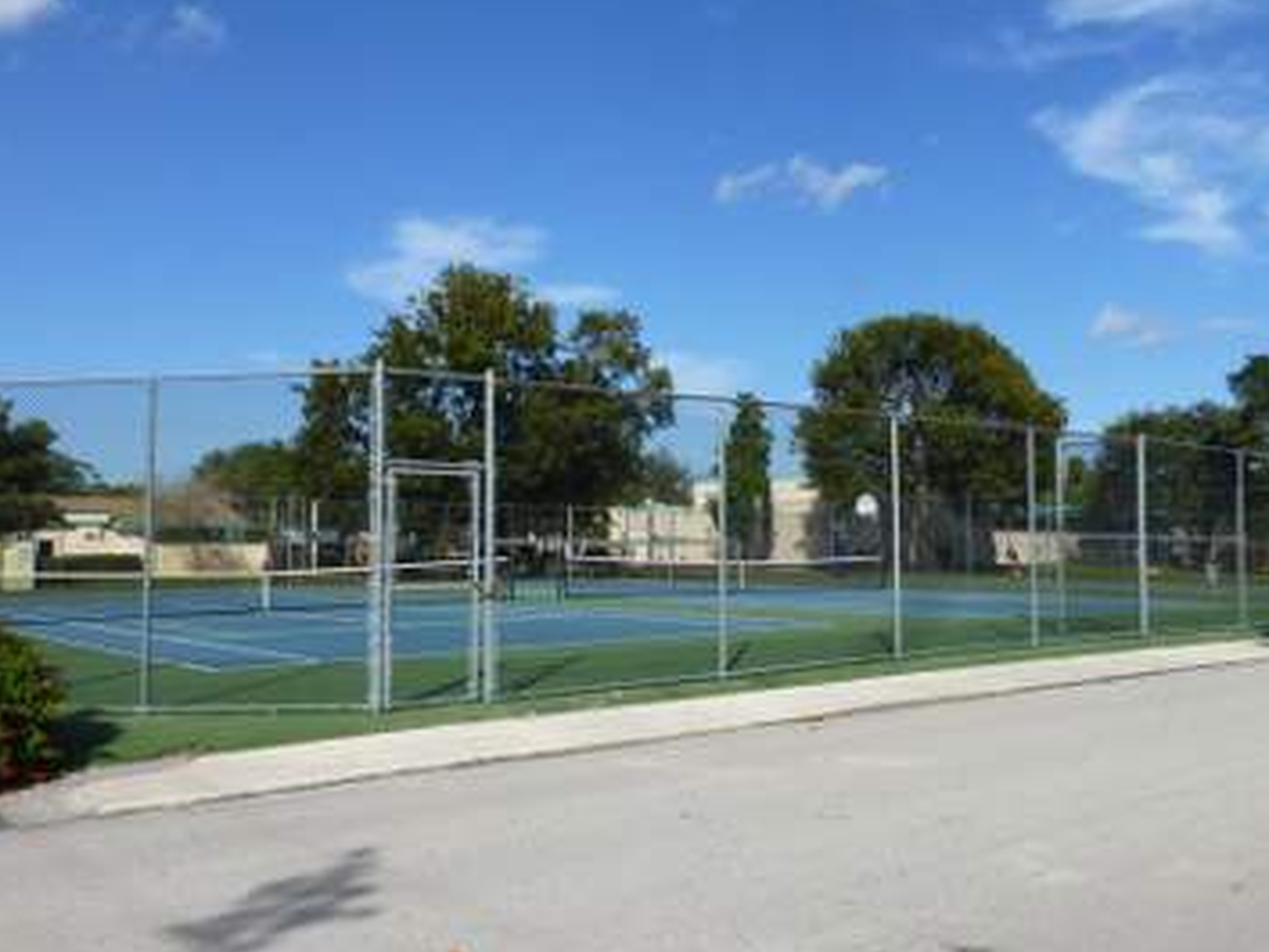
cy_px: 460
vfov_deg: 41.8
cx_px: 679
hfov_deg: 53.9
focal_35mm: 34
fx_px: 1247
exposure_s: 1/1300
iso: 100
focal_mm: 4.3
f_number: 4
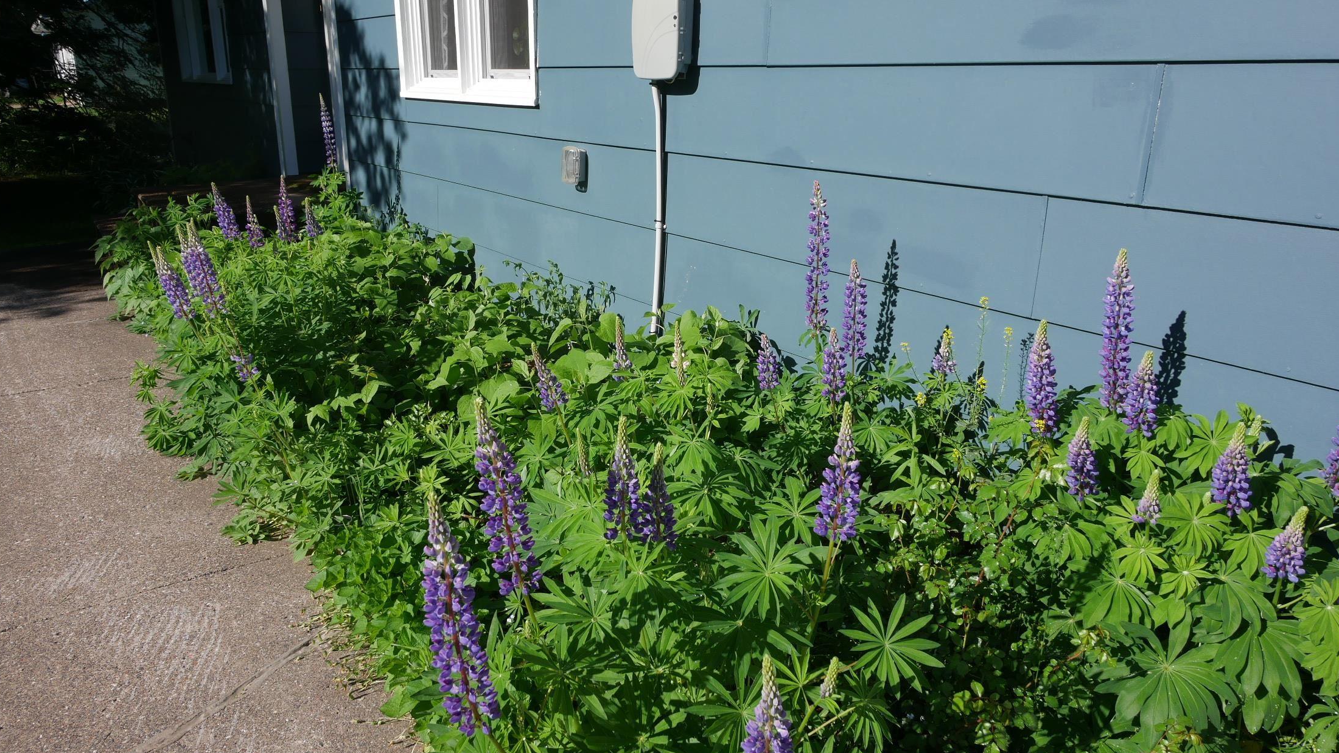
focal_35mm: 27
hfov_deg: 69.8
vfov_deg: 42.9
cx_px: 654
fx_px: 959
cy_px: 342
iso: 200
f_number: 7.1
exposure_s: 1/400
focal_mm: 12
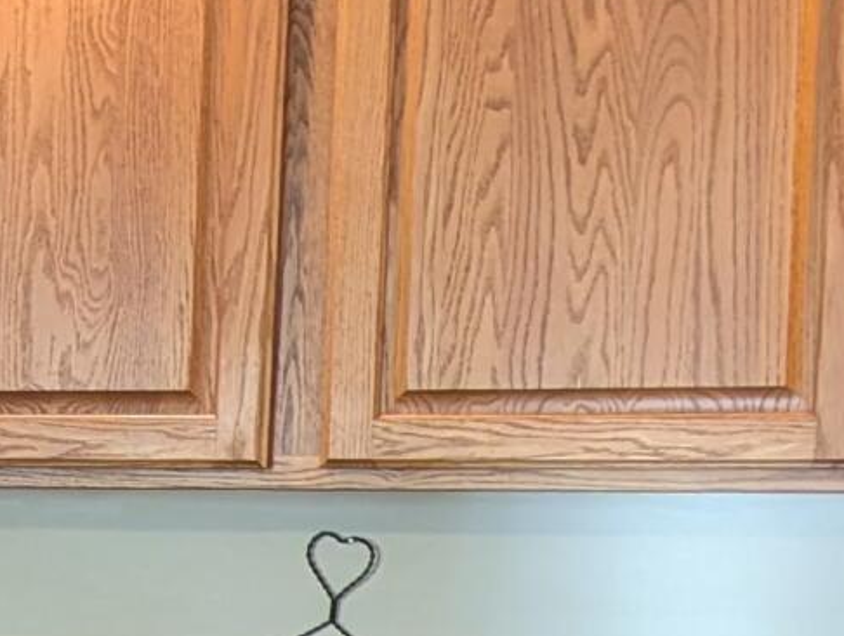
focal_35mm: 148
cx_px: -1025
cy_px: 775
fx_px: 3614
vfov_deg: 9.9
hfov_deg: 11.5
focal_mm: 6.81
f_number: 1.85
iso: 460
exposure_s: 1/120
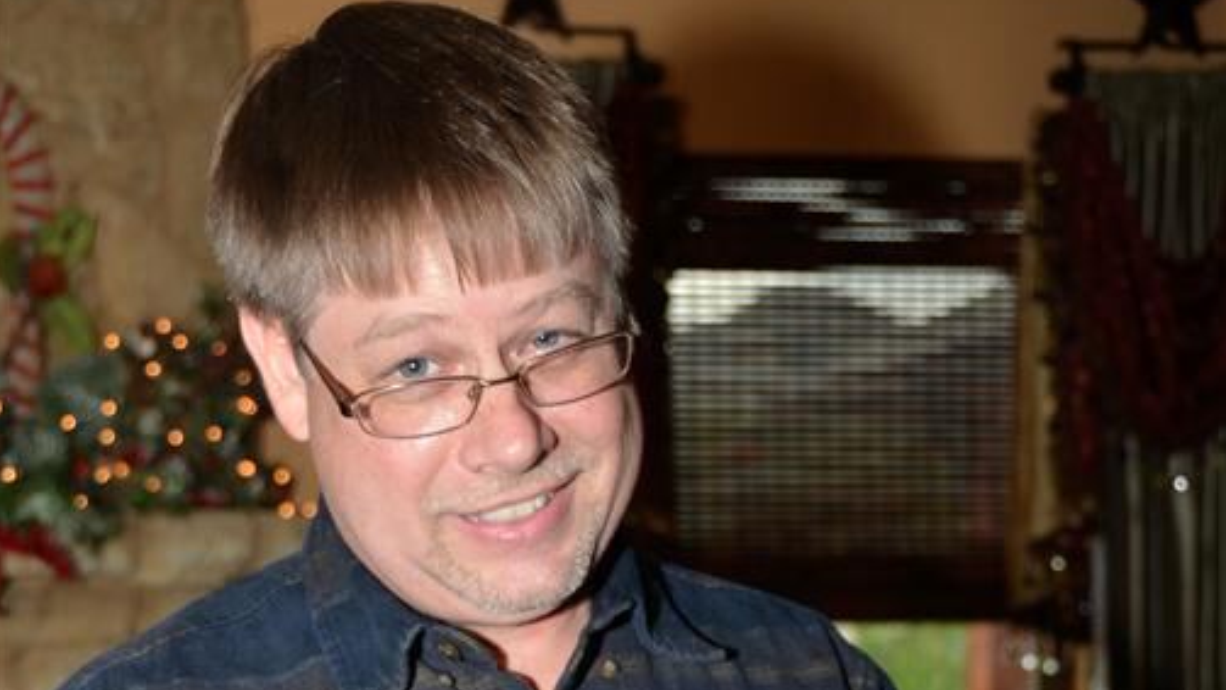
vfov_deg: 14.0
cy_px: 824
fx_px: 2724
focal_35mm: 84
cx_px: 609
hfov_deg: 25.4
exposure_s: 1/60
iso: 100
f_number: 4.2
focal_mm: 35
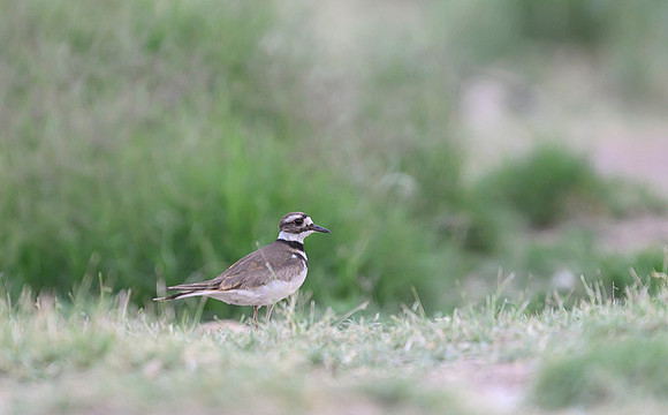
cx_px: 339
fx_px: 17171
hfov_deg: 2.2
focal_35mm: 945
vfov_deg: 1.4
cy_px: 236
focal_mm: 560
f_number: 4
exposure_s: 1/400
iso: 1000
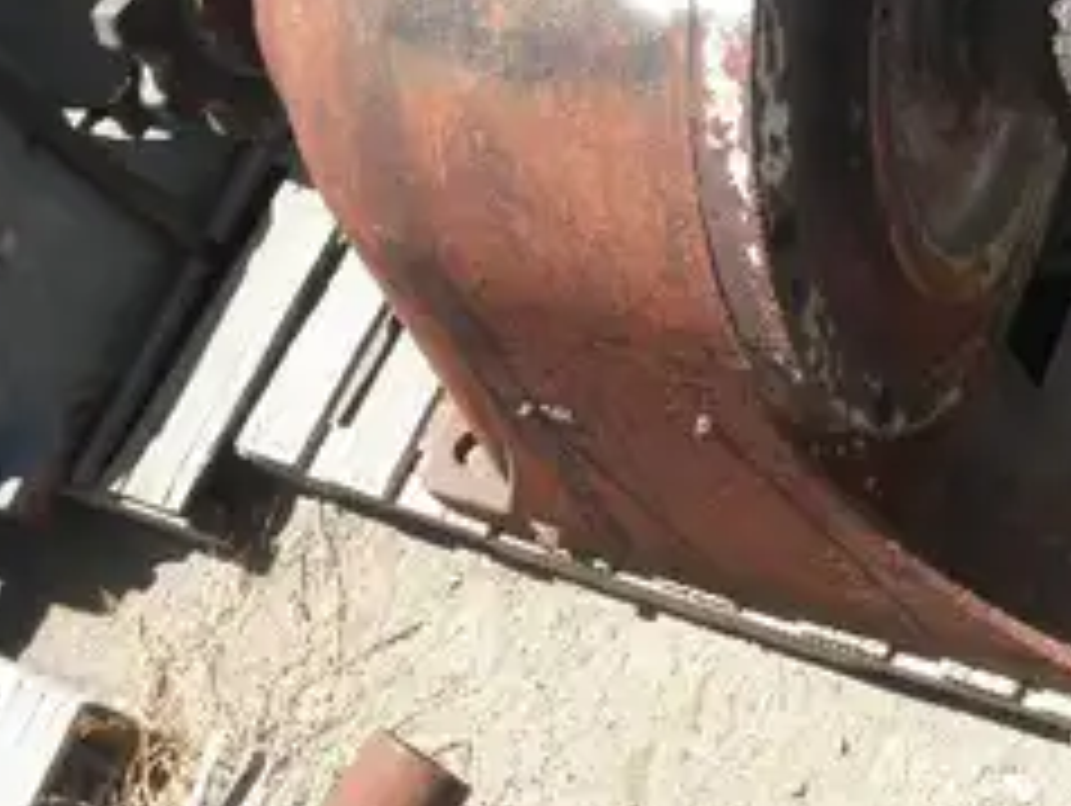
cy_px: 234
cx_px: 756
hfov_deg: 39.7
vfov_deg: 30.6
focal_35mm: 47
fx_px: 1456
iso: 64
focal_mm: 5
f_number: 3
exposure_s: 1/500
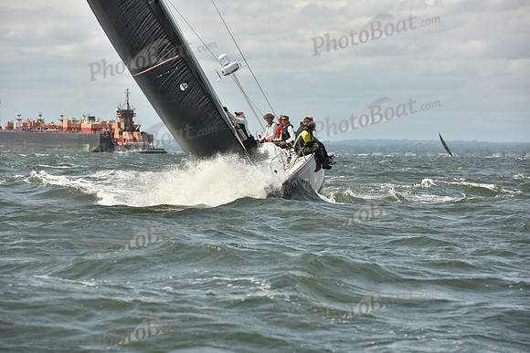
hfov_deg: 10.3
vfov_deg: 6.9
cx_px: 265
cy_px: 176
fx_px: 2945
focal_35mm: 200
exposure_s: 1/800
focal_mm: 200
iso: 250
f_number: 9
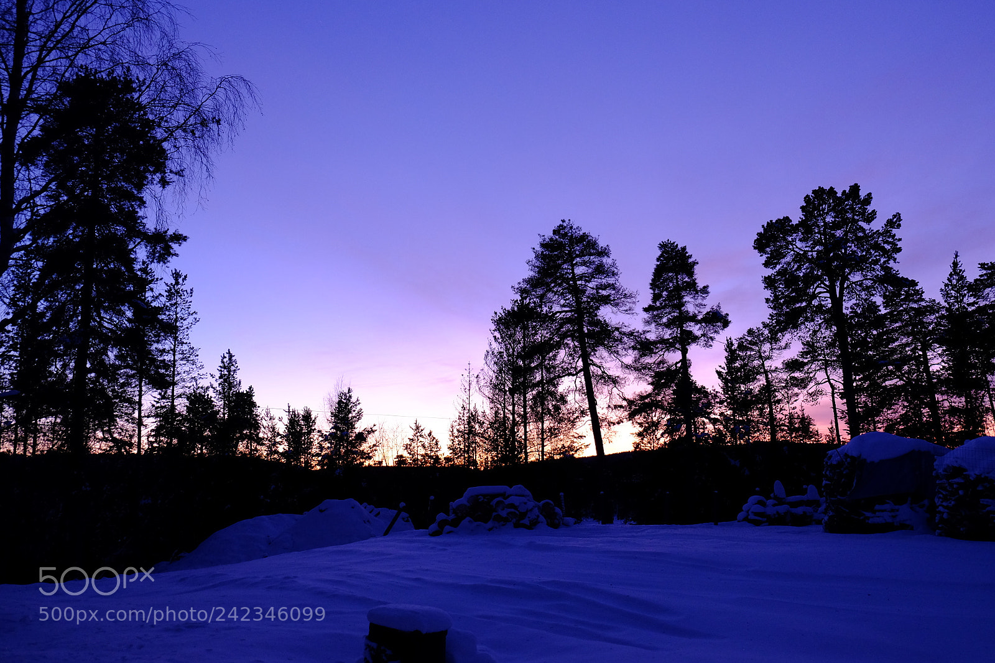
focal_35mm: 31
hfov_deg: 60.3
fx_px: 857
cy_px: 332
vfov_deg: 42.3
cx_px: 498
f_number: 3.2
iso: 800
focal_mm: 20.5
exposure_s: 1/52
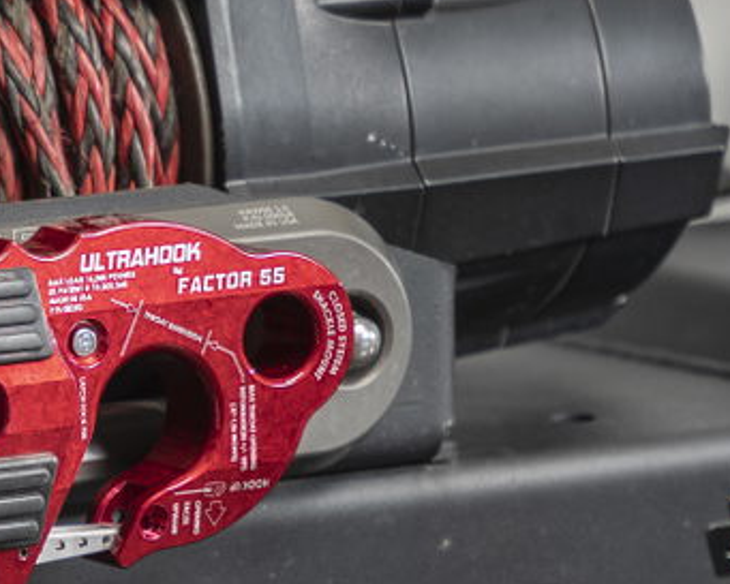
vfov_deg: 4.2
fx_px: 7996
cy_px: 591
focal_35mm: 370
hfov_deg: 5.2
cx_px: -336
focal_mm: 70
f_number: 2.8
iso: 100
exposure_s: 1/125
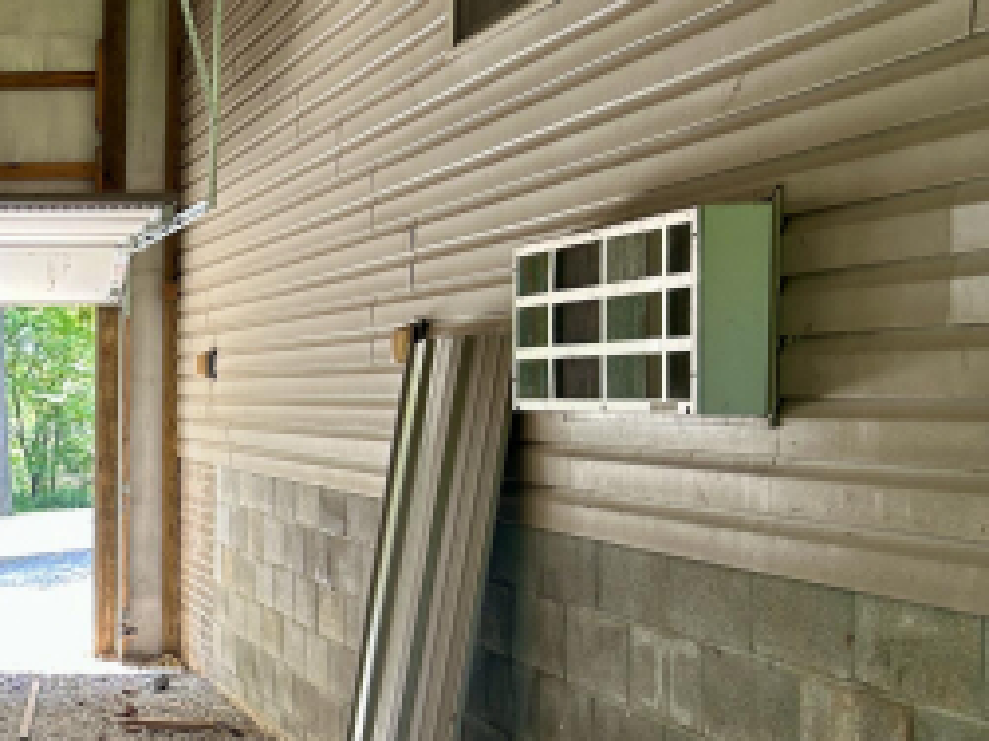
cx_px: -175
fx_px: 1970
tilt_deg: -2.9
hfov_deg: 25.5
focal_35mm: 69
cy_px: 473
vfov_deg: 21.2
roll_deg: +0.2
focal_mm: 5.7
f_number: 1.5
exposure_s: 1/121
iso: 64
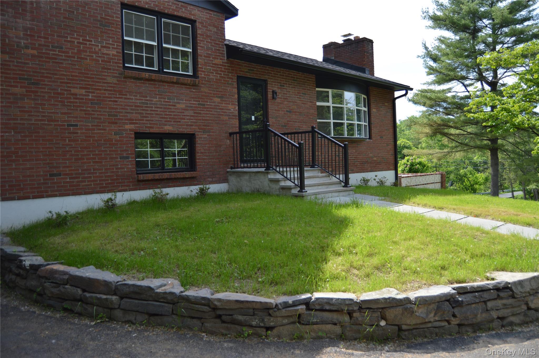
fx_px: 404
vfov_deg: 47.8
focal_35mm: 27
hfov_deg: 67.4
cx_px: 270
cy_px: 179
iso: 100
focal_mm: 18
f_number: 4
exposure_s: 1/400
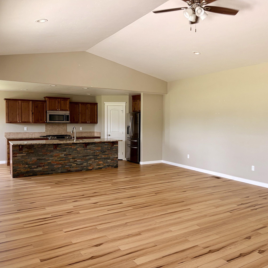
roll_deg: +0.2
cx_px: 169
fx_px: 272
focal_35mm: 31
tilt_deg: -2.5
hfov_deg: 51.9
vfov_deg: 52.5
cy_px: 133
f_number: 1.6
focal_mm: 5.96
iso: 125
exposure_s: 1/121
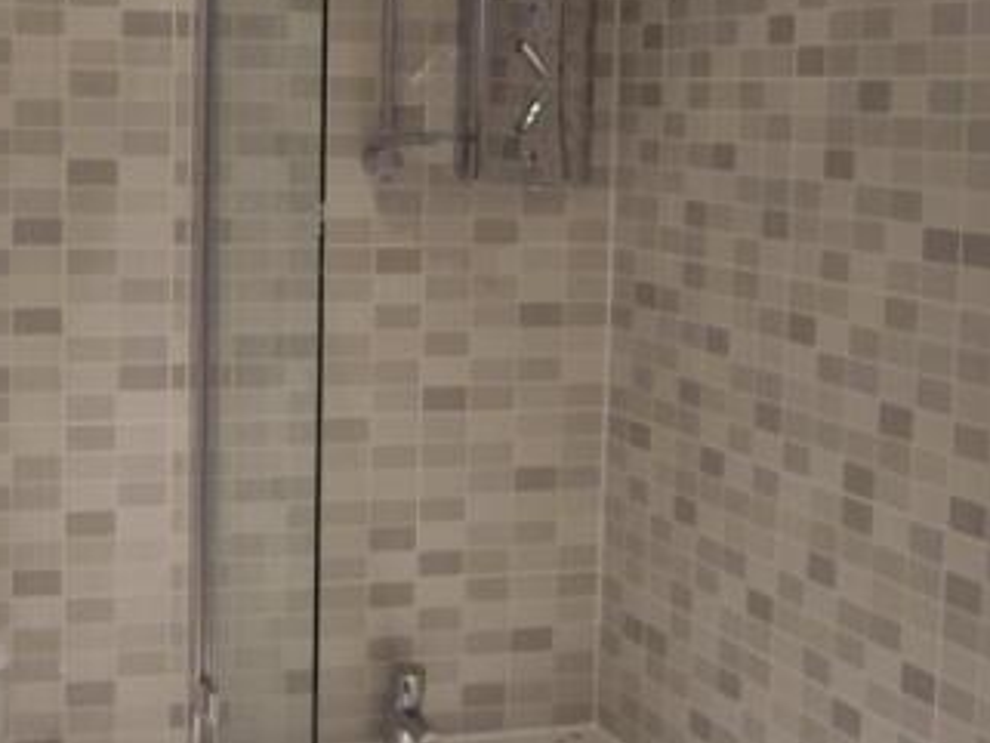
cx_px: 365
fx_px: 1974
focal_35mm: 69
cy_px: 307
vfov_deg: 21.3
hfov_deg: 28.0
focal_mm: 7.9
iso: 400
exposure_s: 1/25
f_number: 2.8
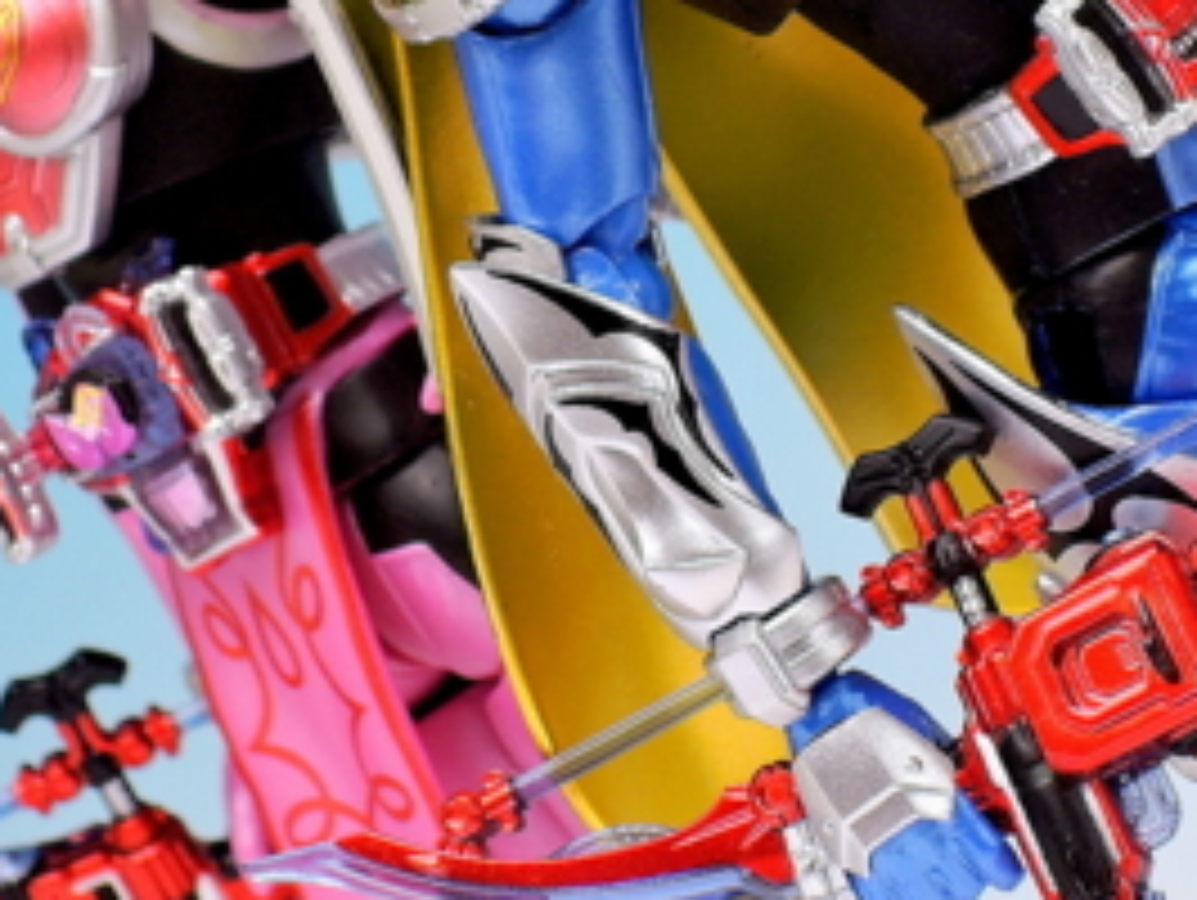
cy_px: 130
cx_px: 652
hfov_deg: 9.2
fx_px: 7407
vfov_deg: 6.9
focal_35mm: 214
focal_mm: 20.2
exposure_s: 1/3
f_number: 5.6
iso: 80
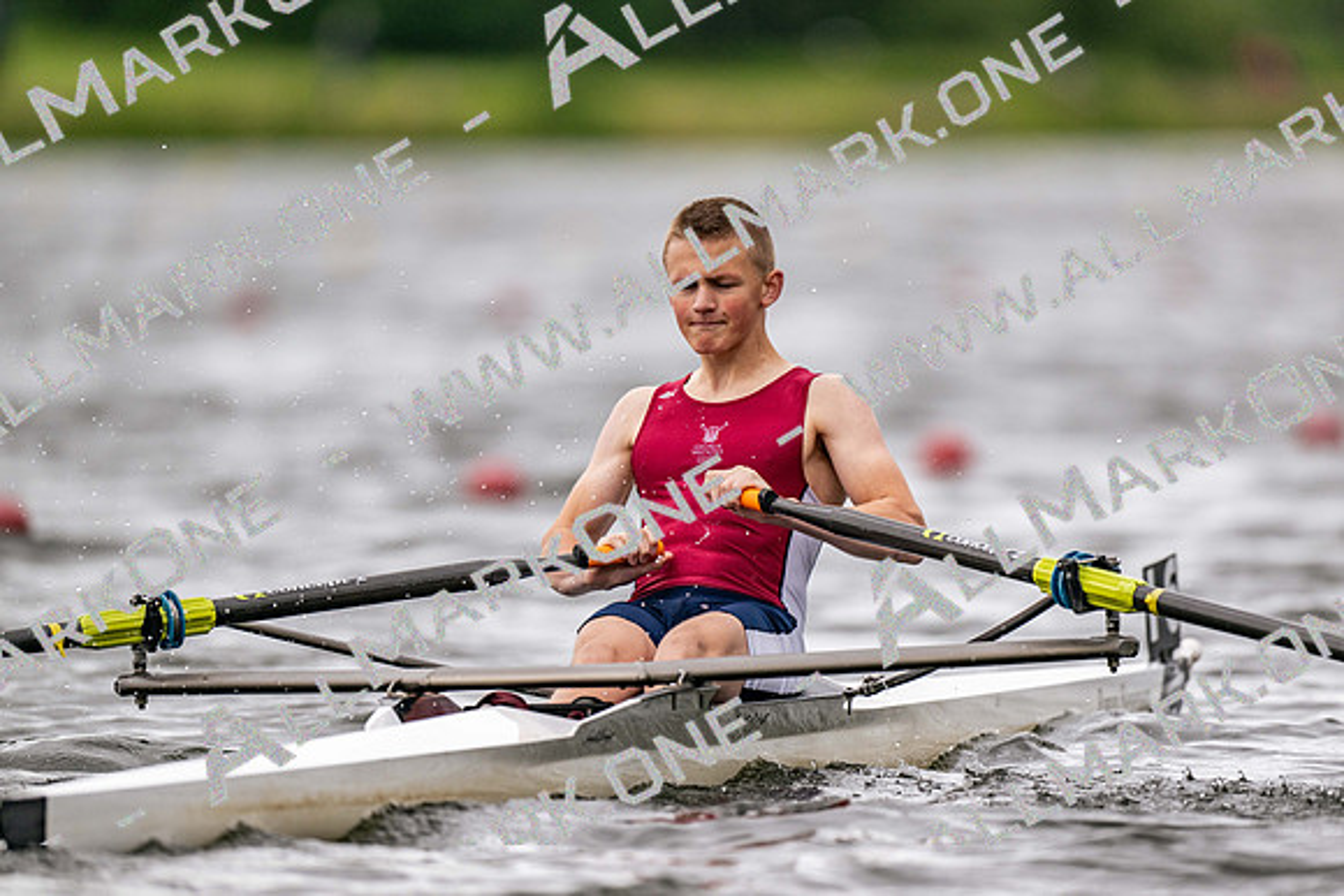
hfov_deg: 3.4
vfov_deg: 2.3
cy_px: 448
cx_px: 672
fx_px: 22404
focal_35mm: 600
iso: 400
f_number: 4
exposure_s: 1/2500
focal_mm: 600
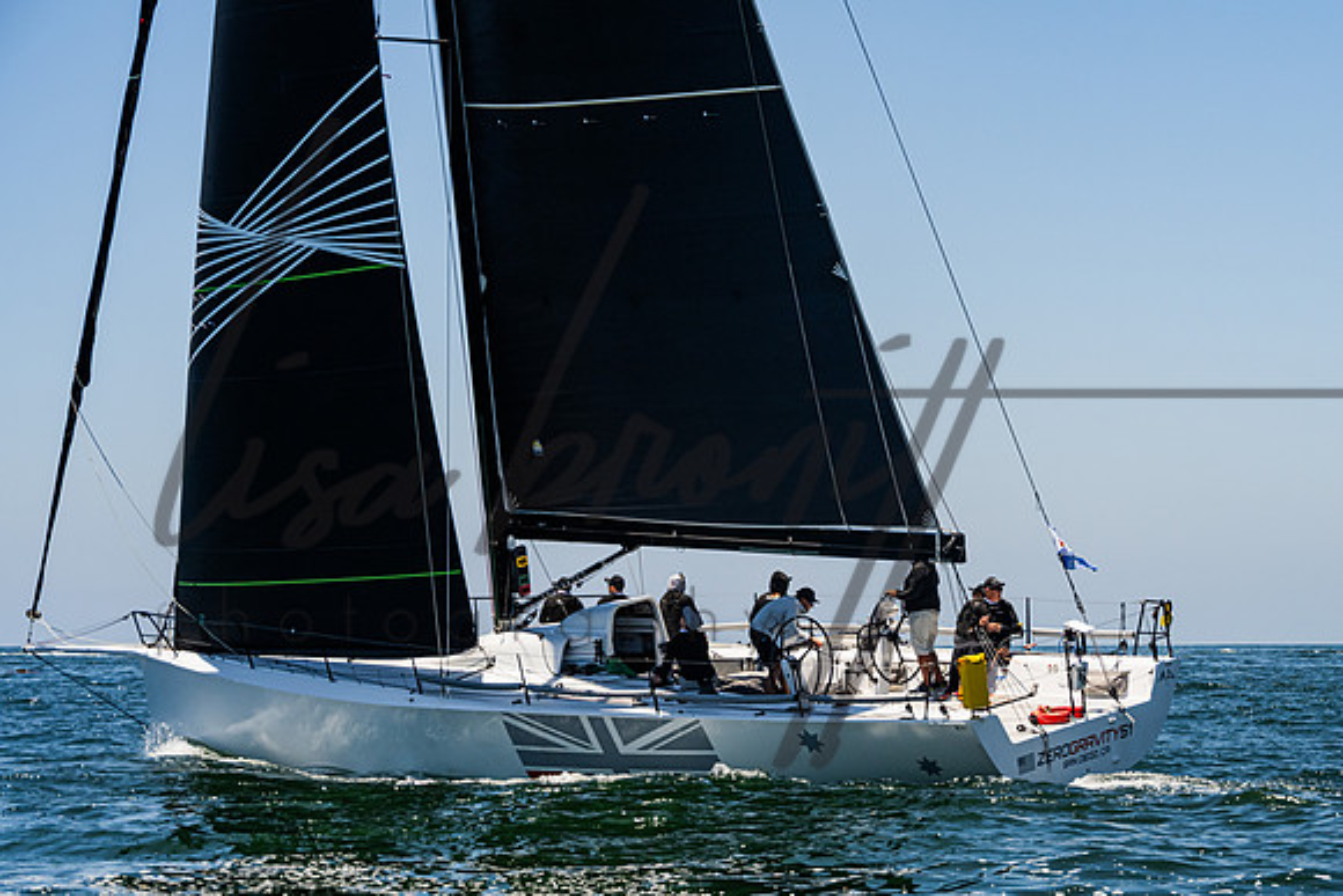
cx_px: 840
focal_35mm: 106
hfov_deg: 19.2
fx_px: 3961
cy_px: 559
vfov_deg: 12.9
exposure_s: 1/2500
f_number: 8
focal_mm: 84
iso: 500
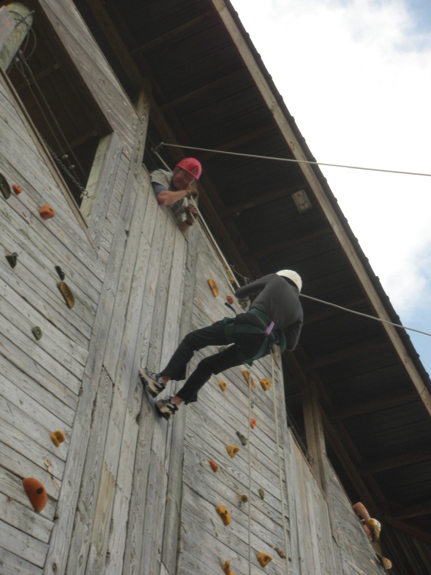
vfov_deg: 19.6
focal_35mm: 100
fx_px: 1659
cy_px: 288
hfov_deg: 14.8
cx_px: 216
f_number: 5
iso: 88
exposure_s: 1/172
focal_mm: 17.4
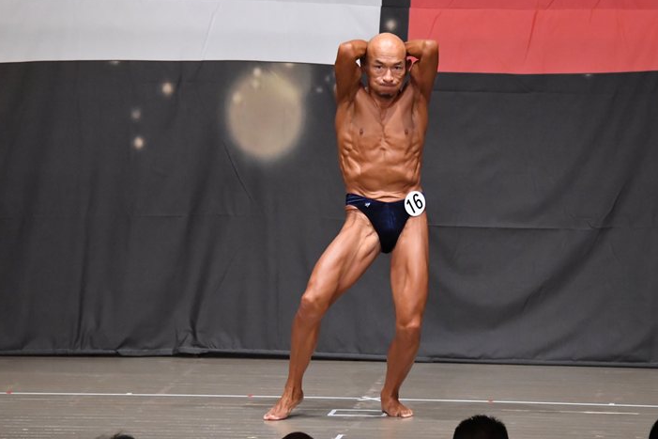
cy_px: 200
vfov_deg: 5.7
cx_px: 339
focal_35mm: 240
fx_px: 4385
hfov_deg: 8.6
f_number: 5.6
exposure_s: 1/400
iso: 6400
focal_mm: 145
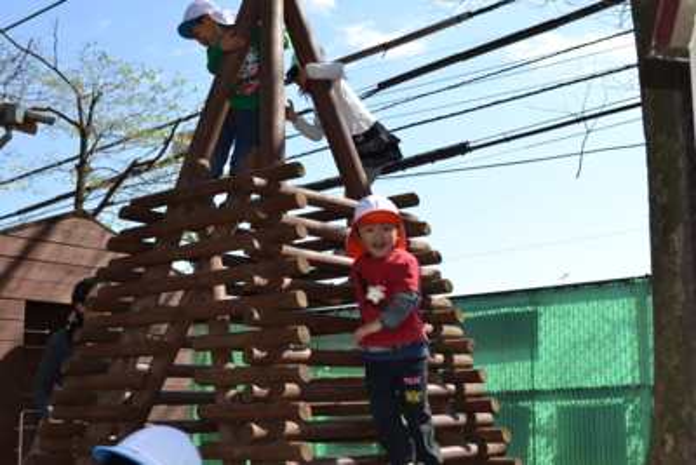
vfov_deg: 28.1
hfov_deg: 41.1
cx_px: 348
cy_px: 232
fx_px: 928
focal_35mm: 48
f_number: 7.1
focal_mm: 32
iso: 100
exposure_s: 1/200
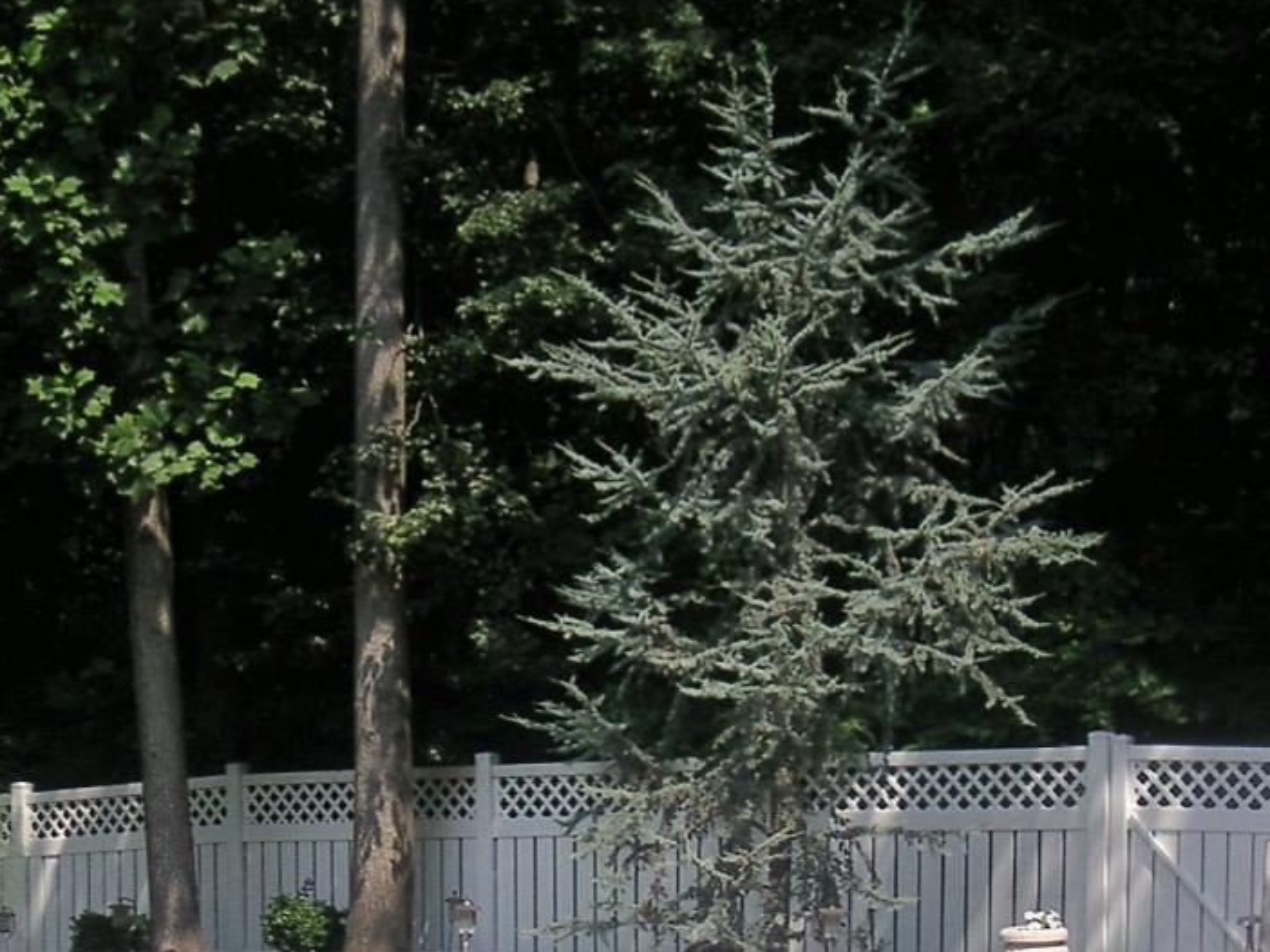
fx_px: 2861
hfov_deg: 25.0
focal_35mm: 78
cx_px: 517
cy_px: 863
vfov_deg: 18.6
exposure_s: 1/750
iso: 50
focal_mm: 6
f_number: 2.8
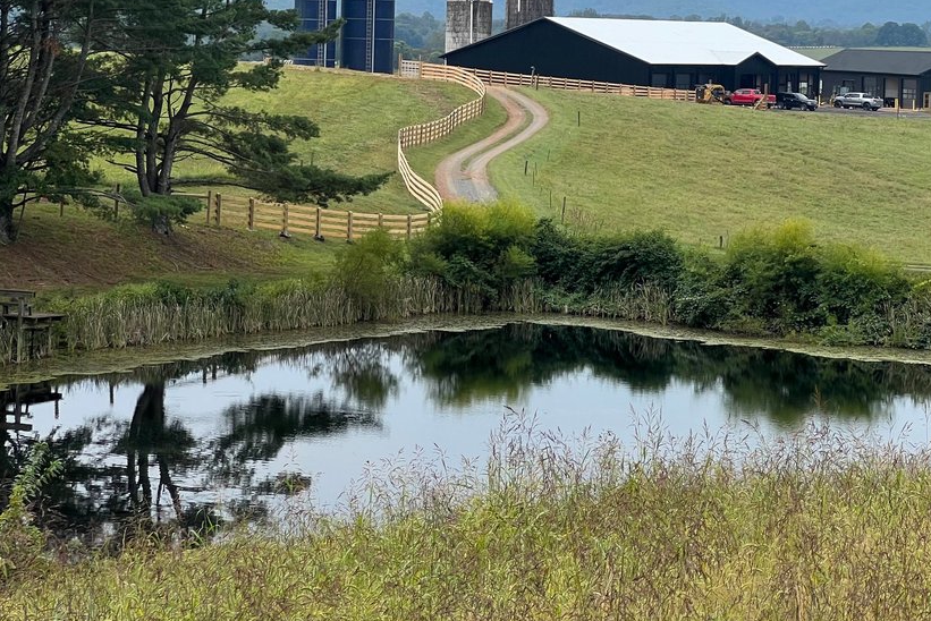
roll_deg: -1.8
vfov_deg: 11.7
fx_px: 3027
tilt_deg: -2.5
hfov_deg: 17.5
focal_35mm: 117
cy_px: 119
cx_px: 570
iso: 32
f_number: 2.8
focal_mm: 9
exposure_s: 1/547
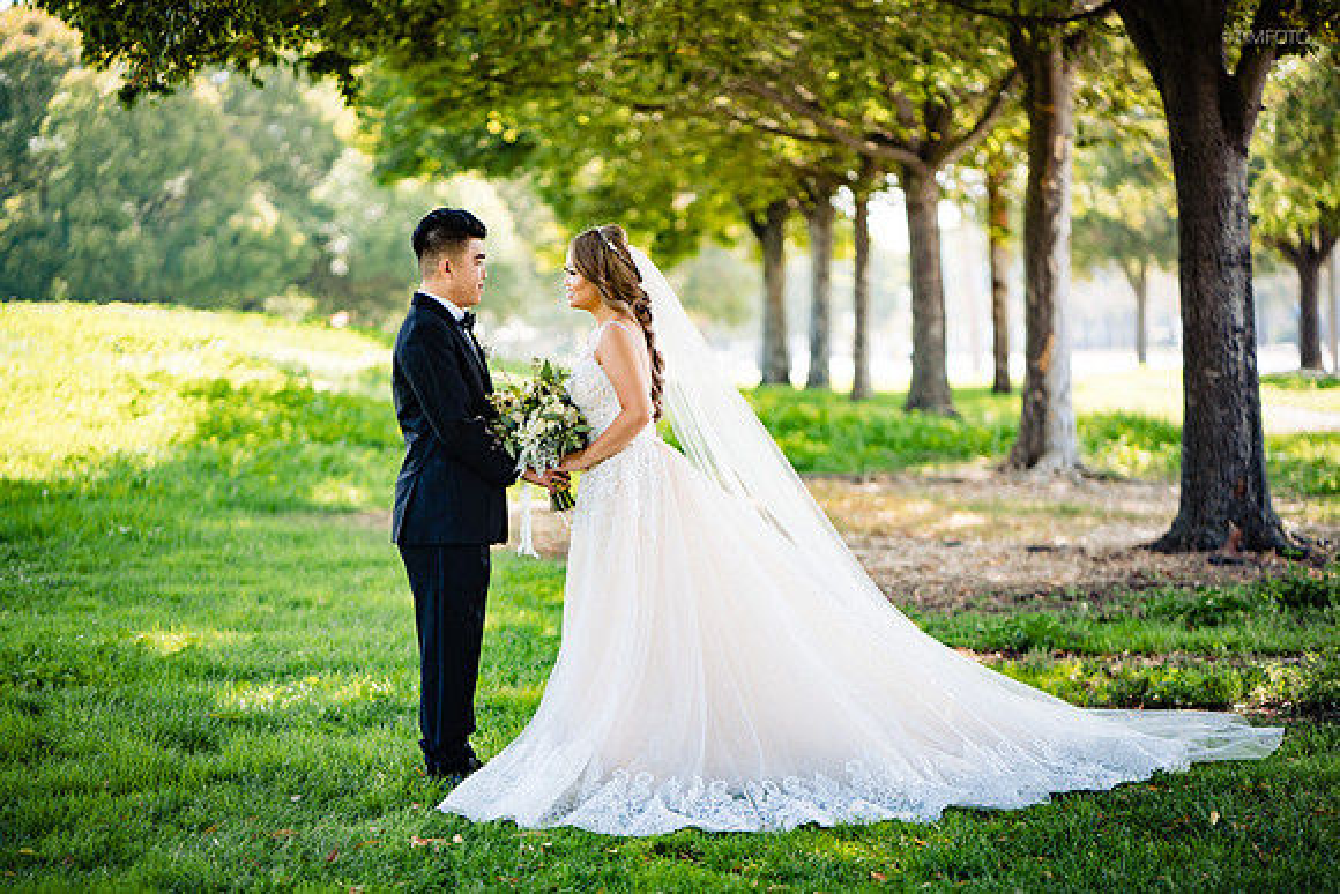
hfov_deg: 23.9
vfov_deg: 16.1
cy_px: 447
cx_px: 670
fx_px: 3164
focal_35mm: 85
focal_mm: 85
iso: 160
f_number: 1.8
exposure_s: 1/640
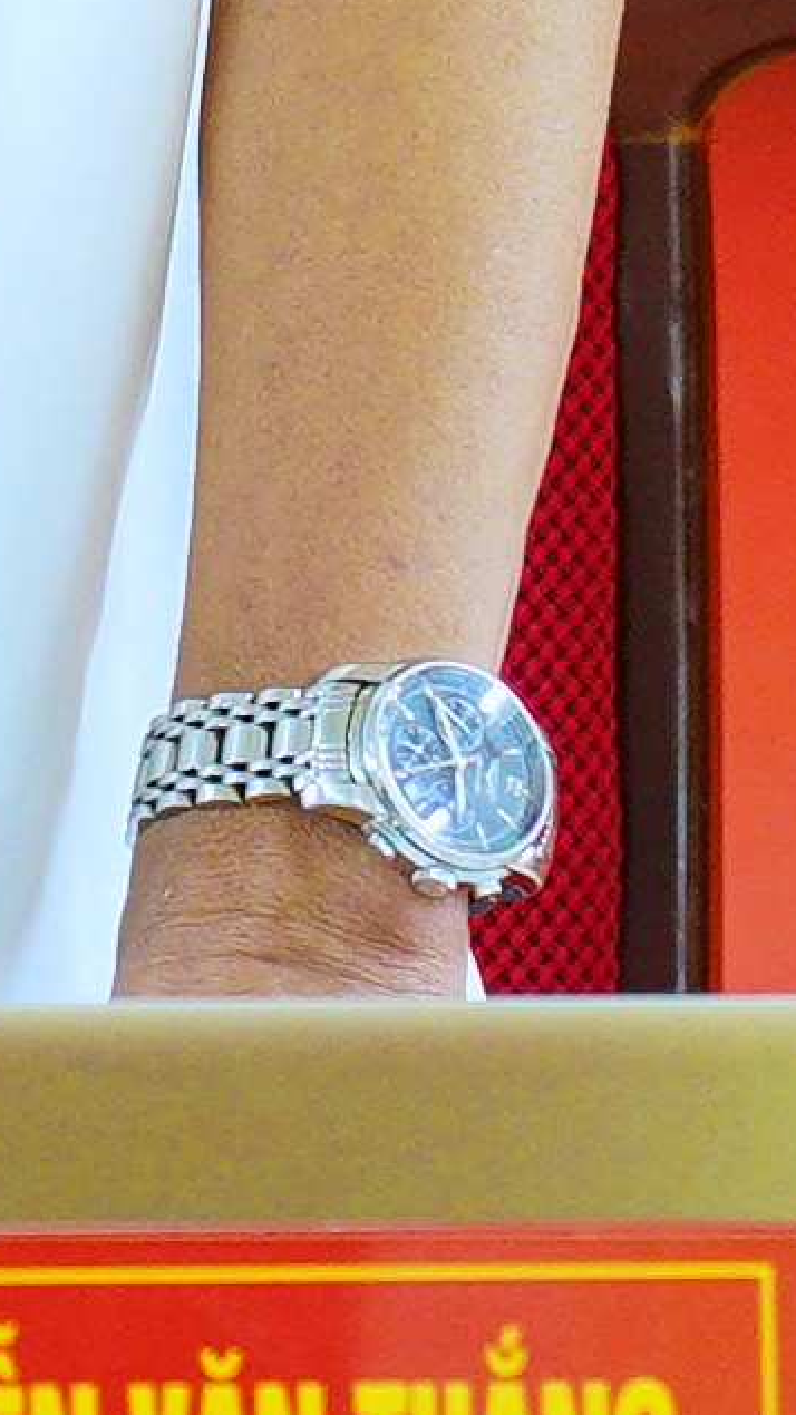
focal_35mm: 584
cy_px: -2119
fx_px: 21922
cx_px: -441
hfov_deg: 2.1
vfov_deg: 3.6
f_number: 3.2
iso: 1000
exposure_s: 1/125
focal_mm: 59
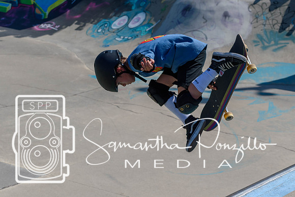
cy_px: 98
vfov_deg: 13.0
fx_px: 861
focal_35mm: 105
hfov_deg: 19.5
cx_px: 148
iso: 200
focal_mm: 70
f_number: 7.1
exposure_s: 1/800
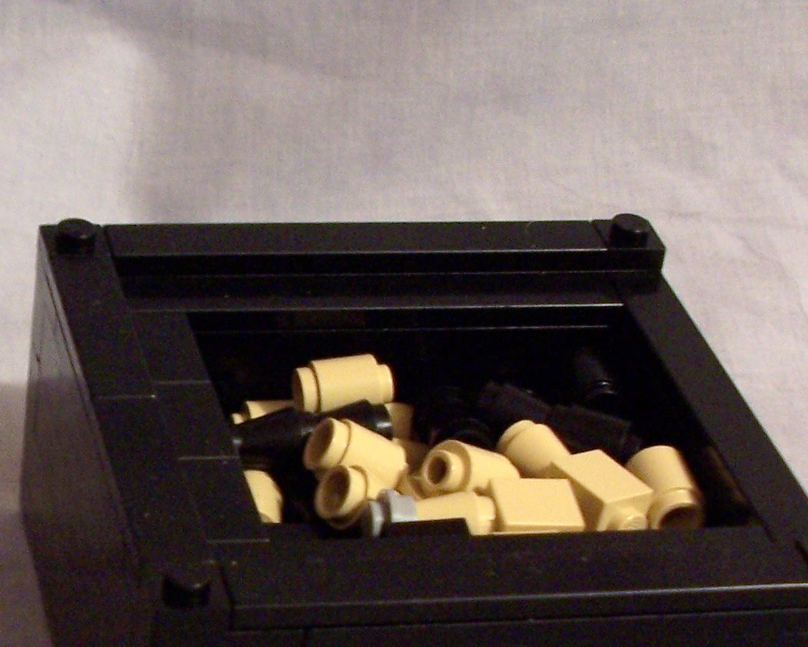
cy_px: 528
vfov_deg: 14.3
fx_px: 2559
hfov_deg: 17.5
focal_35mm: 107
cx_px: -31
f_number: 3.4
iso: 140
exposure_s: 1/8
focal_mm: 8.6
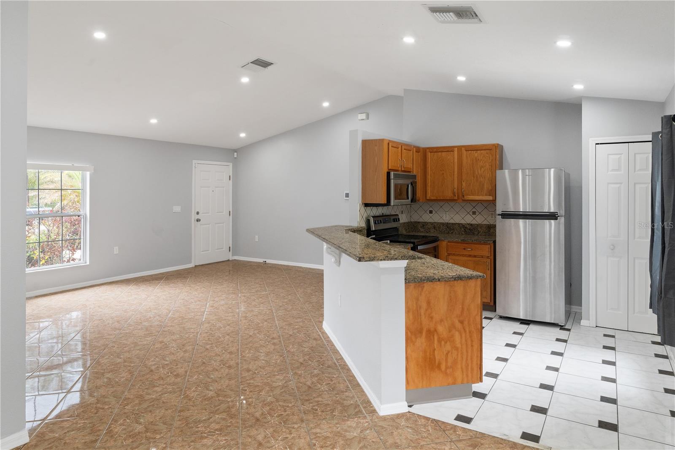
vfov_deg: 57.2
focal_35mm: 22
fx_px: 412
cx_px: 338
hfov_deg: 78.6
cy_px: 225
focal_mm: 22
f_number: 8
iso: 640
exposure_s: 1/20
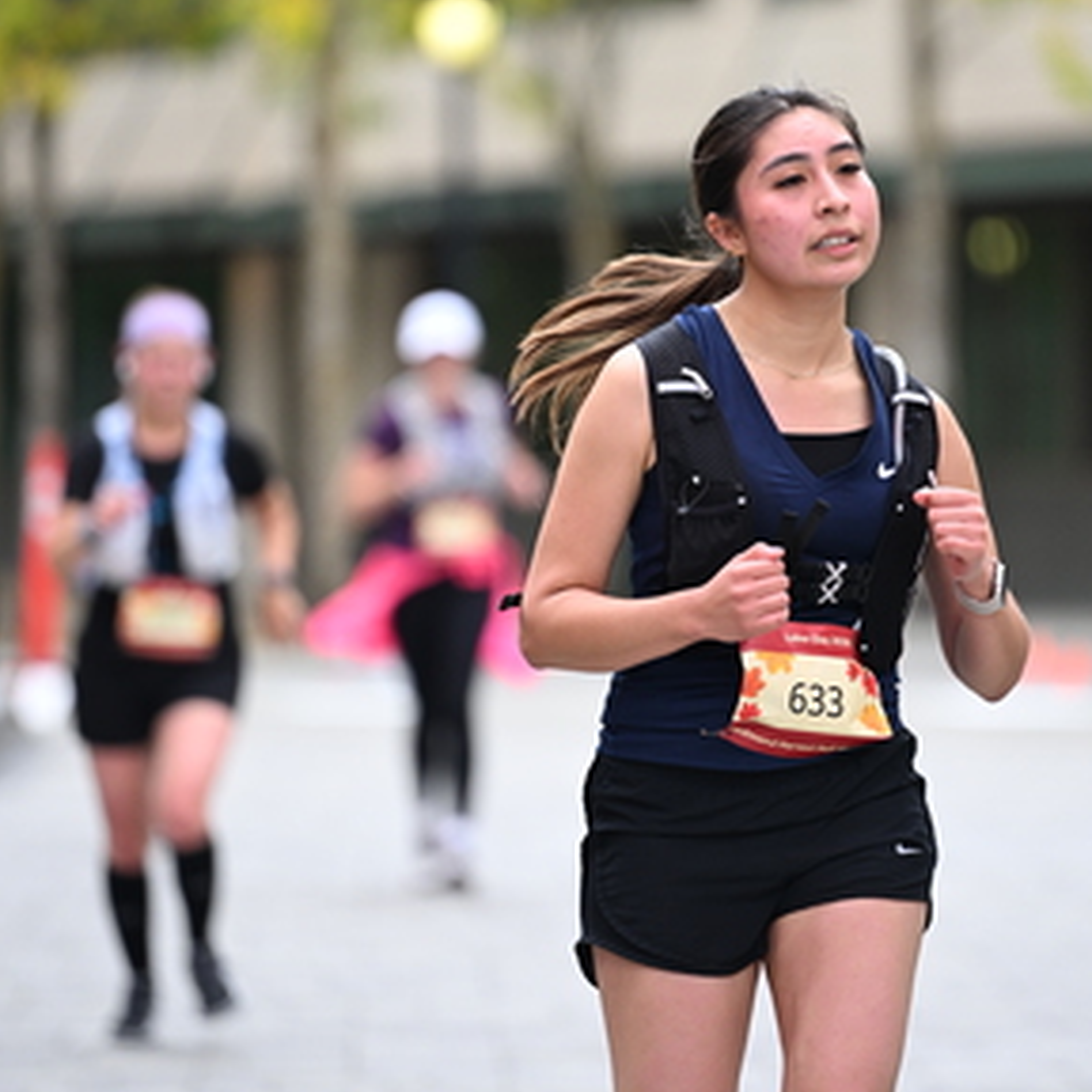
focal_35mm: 308
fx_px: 10993
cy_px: 402
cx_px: 631
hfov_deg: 5.7
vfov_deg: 5.7
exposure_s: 1/1600
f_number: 2.8
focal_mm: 190
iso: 640
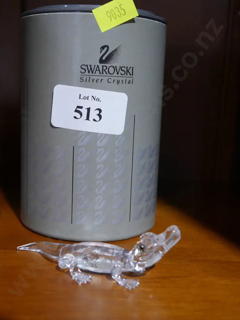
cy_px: 159
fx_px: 416
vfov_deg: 42.1
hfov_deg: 32.2
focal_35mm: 45
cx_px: 115
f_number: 4.6
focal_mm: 21
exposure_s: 1/60
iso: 800
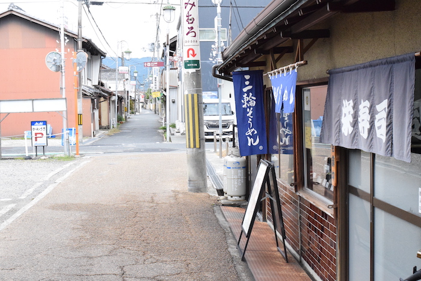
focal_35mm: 52
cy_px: 140
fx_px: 614
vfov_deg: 25.8
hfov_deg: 37.8
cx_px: 210
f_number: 11
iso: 6400
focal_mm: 35
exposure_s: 1/500
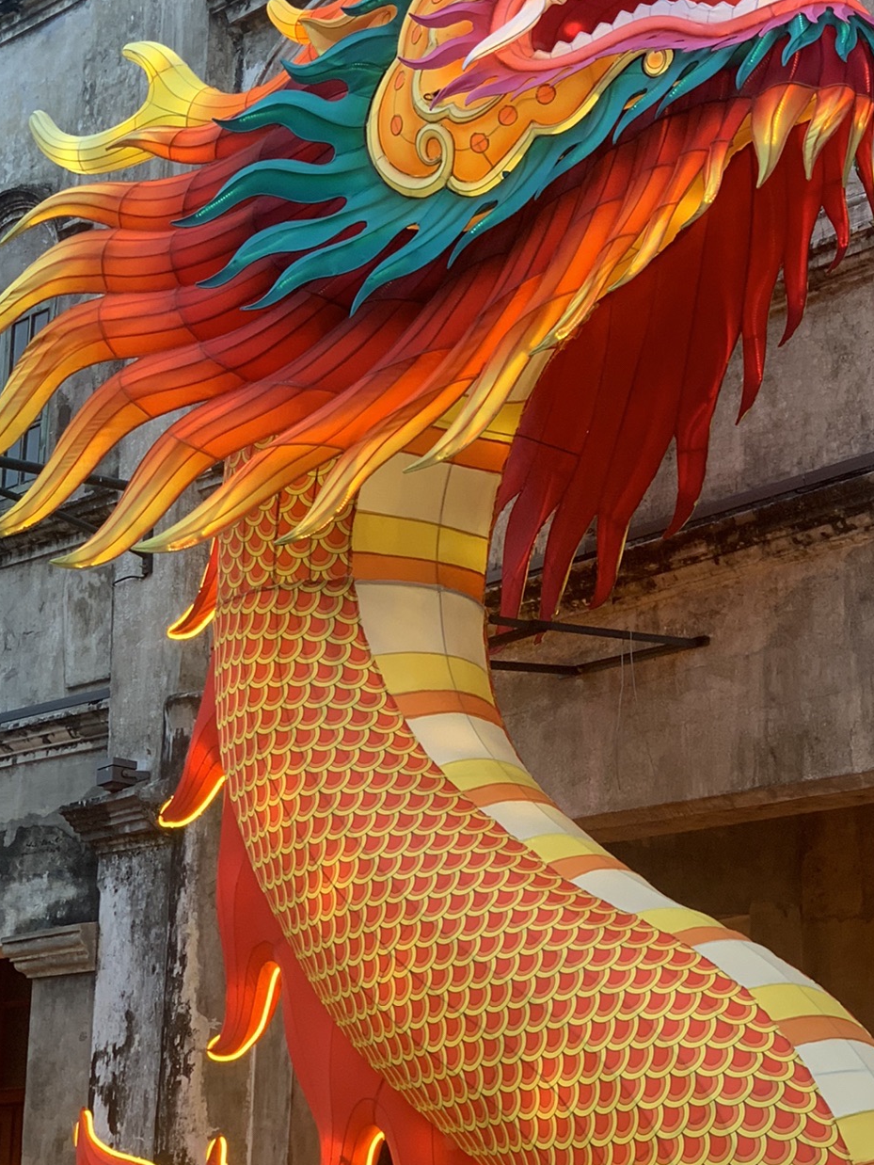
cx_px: 565
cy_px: 513
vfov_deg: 23.3
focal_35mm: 84
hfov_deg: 17.5
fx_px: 2827
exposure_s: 1/100
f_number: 2.4
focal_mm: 6
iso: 64
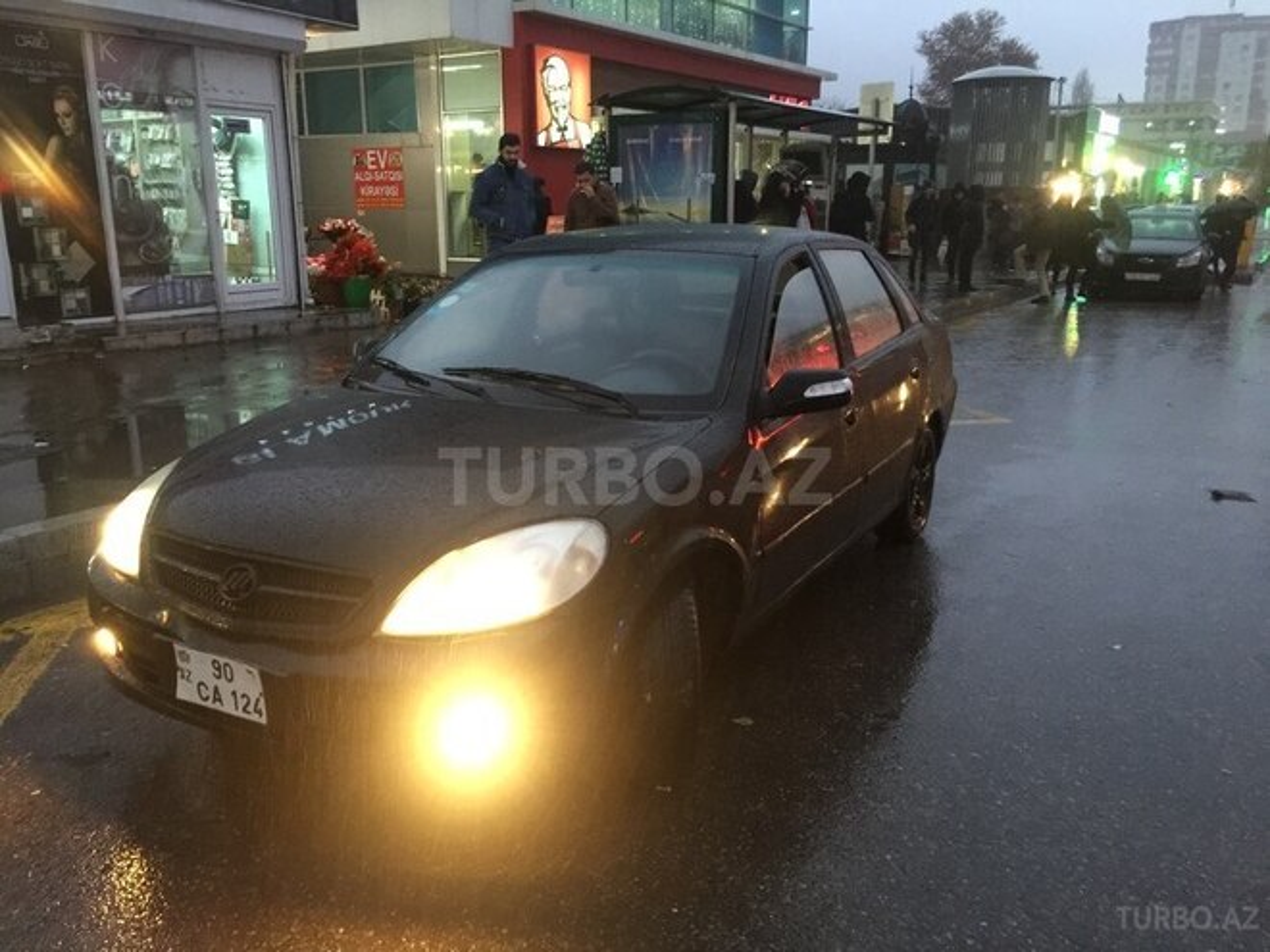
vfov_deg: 48.2
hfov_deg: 61.7
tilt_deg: -13.6
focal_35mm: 29
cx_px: 635
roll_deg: +0.2
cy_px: 476
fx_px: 1064
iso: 160
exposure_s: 1/8
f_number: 2.2
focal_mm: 4.15
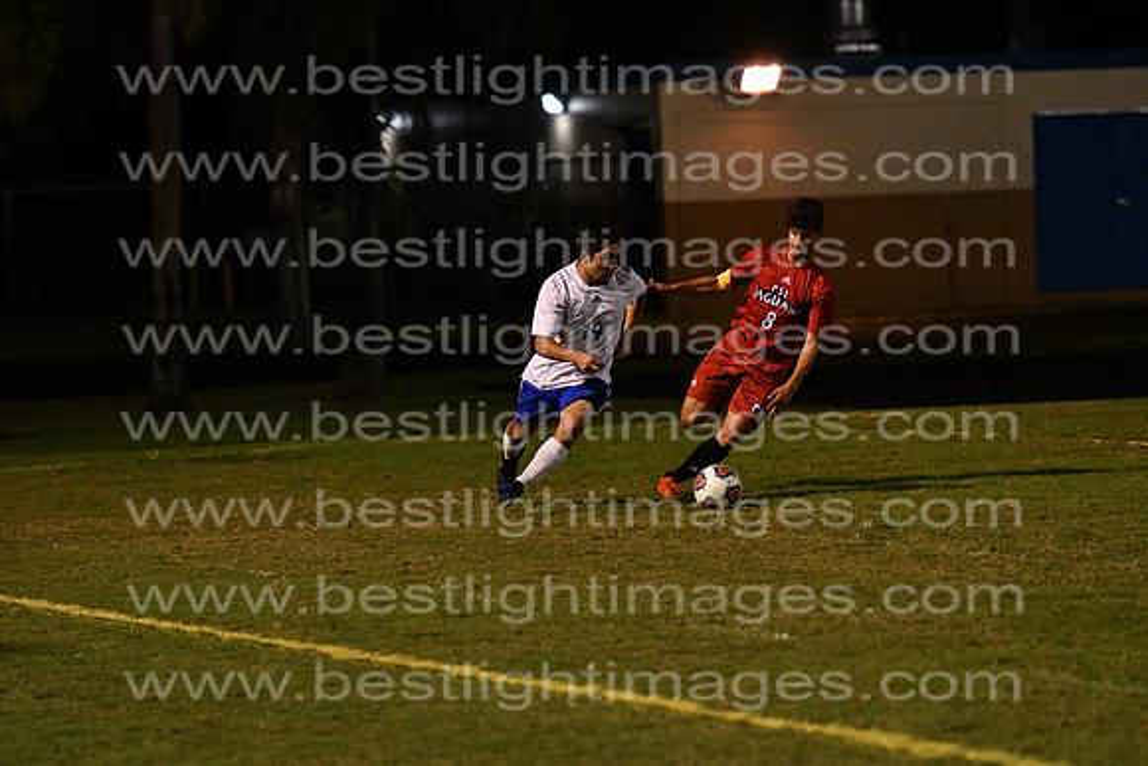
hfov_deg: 8.9
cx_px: 574
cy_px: 383
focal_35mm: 232
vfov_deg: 5.9
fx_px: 7416
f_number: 4
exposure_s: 1/1000
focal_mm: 155
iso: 6400
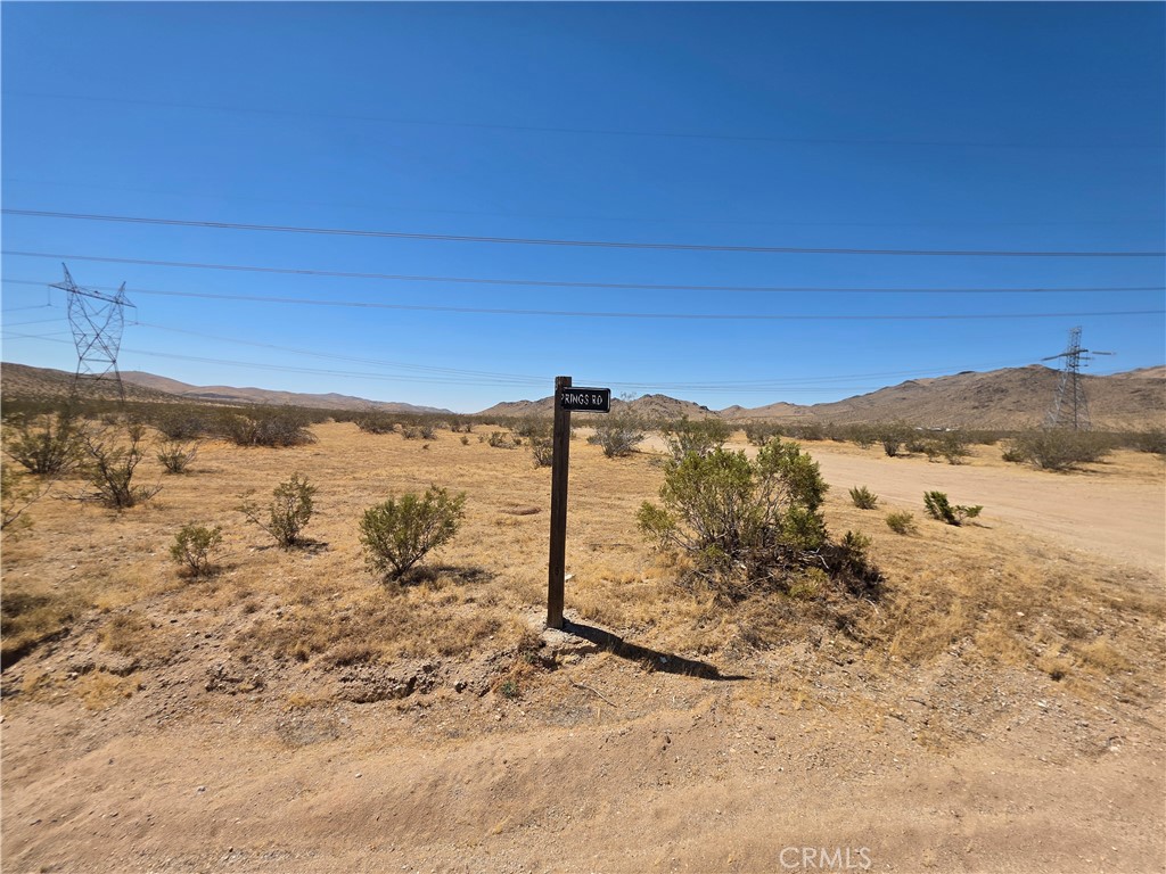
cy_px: 437
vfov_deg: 89.9
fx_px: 438
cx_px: 583
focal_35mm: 13
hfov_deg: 106.2
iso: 40
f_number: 1.9
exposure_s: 1/3436
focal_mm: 2.2
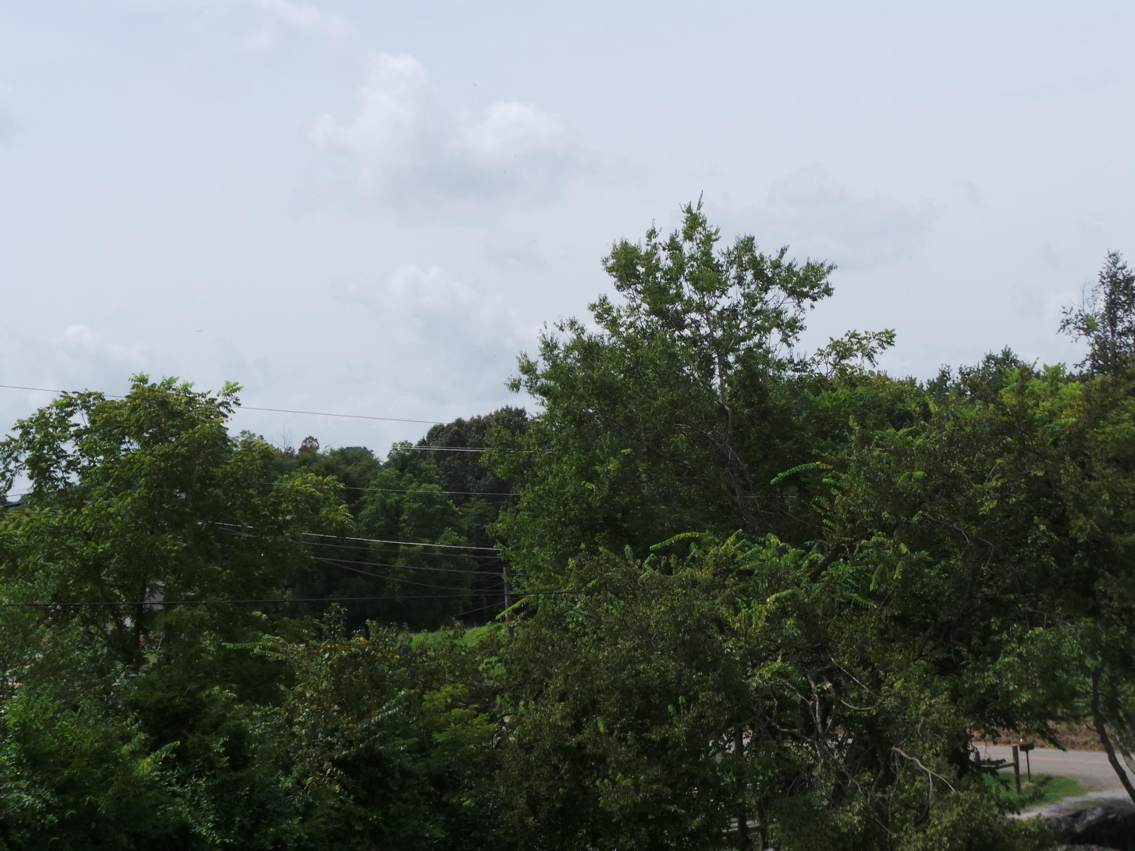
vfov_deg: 18.9
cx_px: 568
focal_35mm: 78
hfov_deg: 25.0
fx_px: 2557
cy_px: 426
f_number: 3.8
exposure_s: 1/1000
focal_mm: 13.9
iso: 100
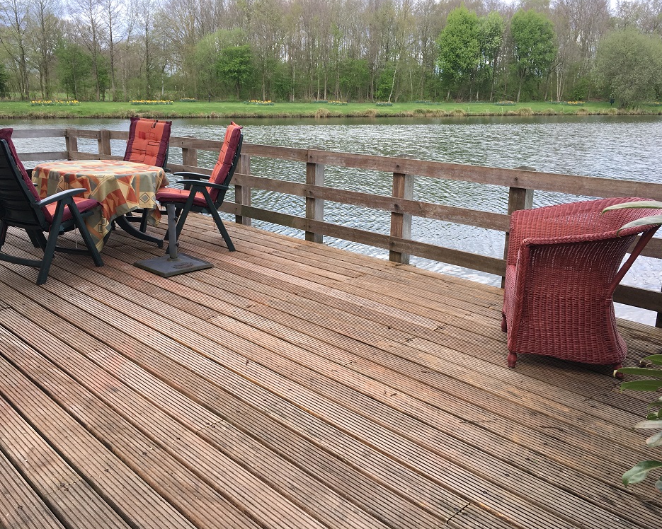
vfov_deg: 47.1
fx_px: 607
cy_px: 262
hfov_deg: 57.1
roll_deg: -0.8
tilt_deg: -14.4
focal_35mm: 31
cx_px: 305
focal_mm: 4.15
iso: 25
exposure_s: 1/377
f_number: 2.2
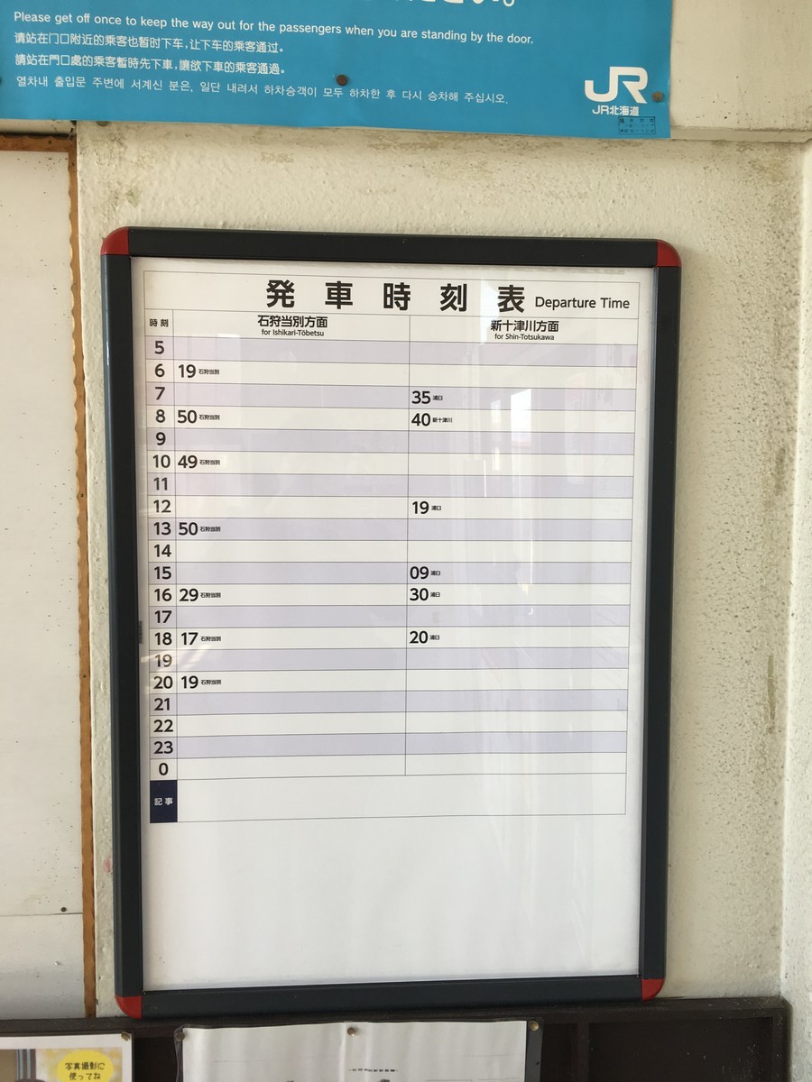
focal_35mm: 29
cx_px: 406
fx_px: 907
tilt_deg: -4.6
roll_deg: +0.1
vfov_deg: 61.7
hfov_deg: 48.2
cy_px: 541
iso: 25
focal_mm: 4.15
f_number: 2.2
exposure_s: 1/60
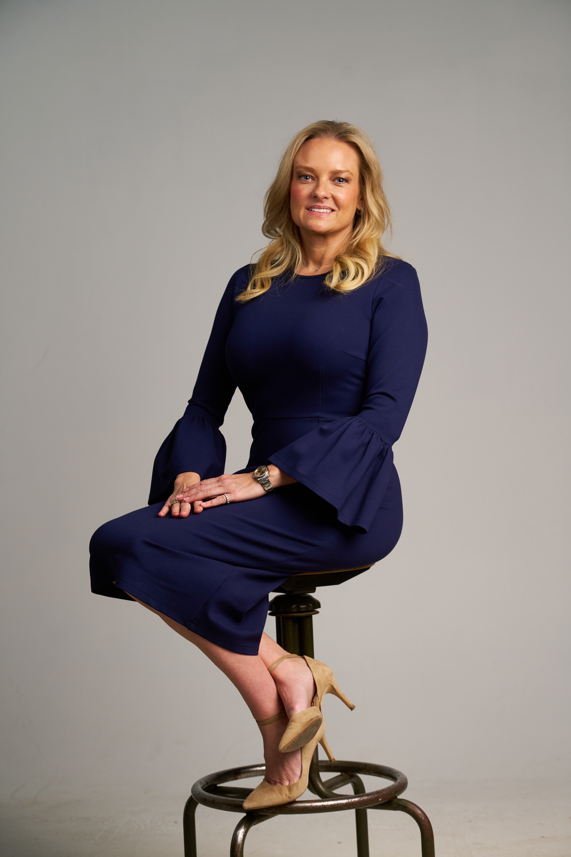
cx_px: 286
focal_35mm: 77
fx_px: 1832
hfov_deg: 17.7
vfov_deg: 26.3
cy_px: 428
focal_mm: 77
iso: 125
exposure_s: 1/250
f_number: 5.6
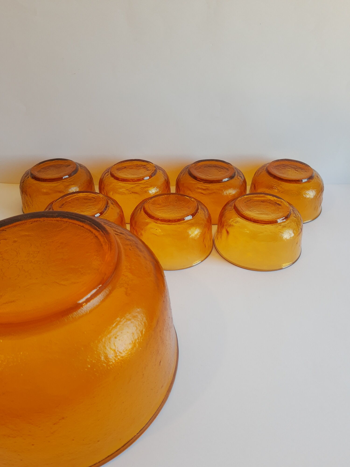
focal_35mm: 26
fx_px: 351
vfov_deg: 67.3
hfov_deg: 53.1
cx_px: 175
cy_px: 234
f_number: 1.8
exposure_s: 1/50
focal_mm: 3.95
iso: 54
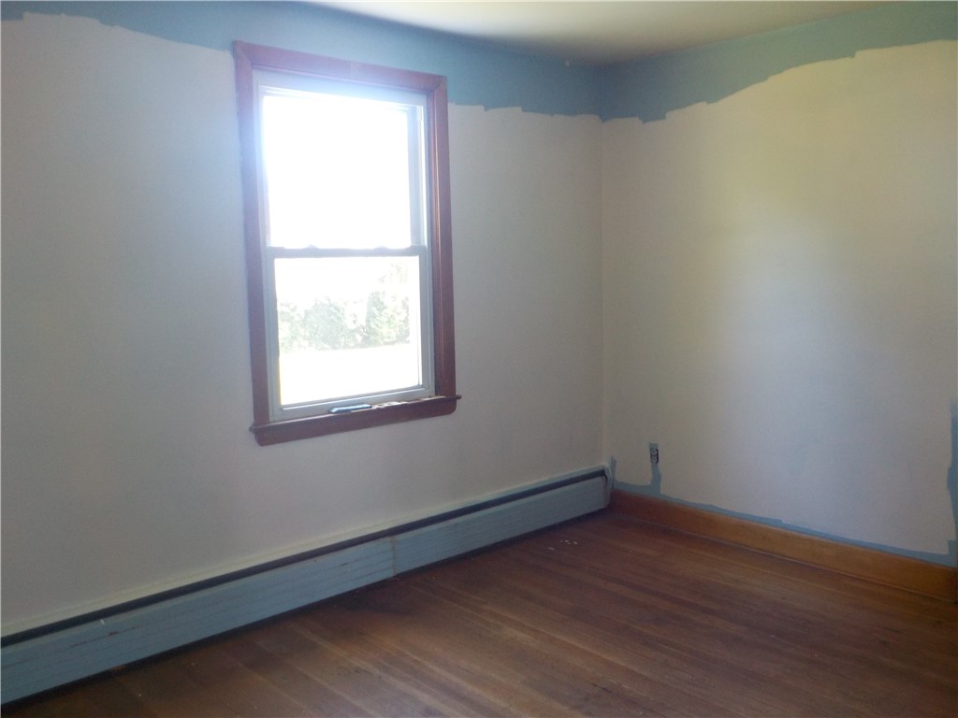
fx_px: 830
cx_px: 479
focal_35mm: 30
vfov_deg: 46.8
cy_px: 359
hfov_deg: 60.0
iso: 180
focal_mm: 4.1
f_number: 3.3
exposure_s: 1/30
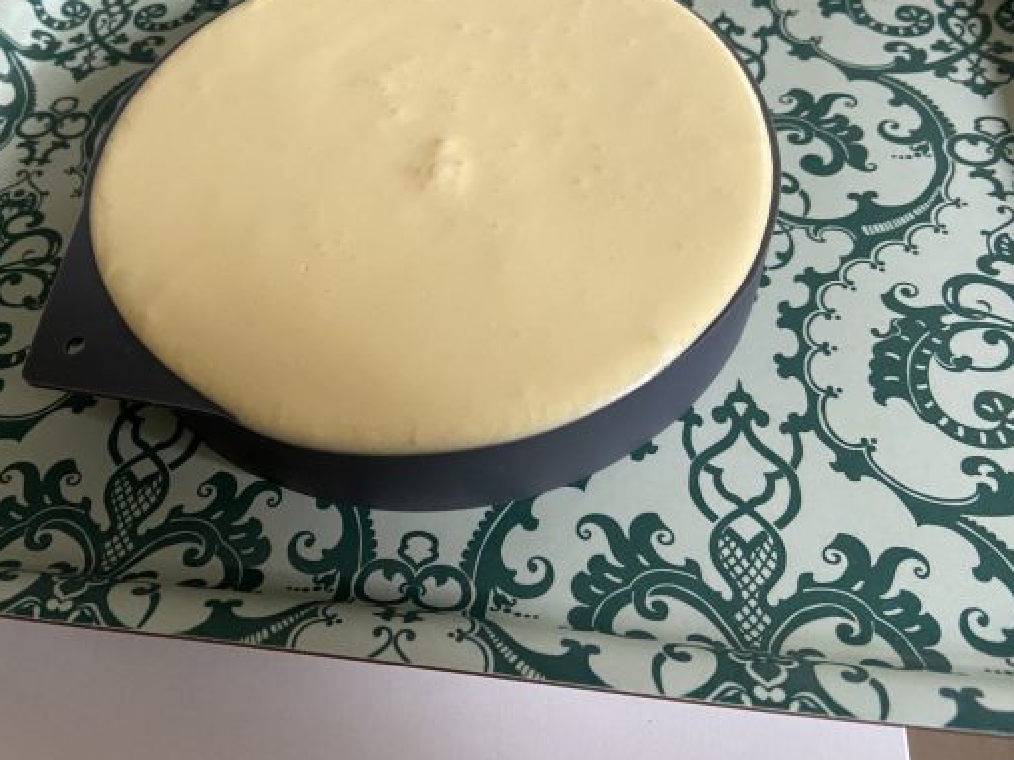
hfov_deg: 53.7
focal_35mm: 34
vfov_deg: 41.4
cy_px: 279
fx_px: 995
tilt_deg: -52.7
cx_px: 415
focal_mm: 4.25
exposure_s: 1/60
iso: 500
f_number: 1.8
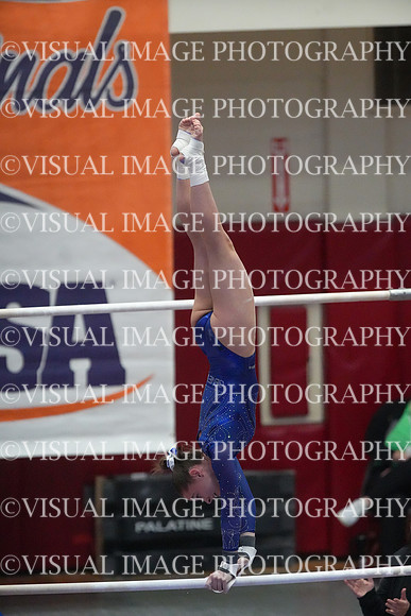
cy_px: 308
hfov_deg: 4.6
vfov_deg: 6.9
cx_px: 206
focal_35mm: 300
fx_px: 5134
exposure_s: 1/1600
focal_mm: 300
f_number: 3.5
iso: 20000
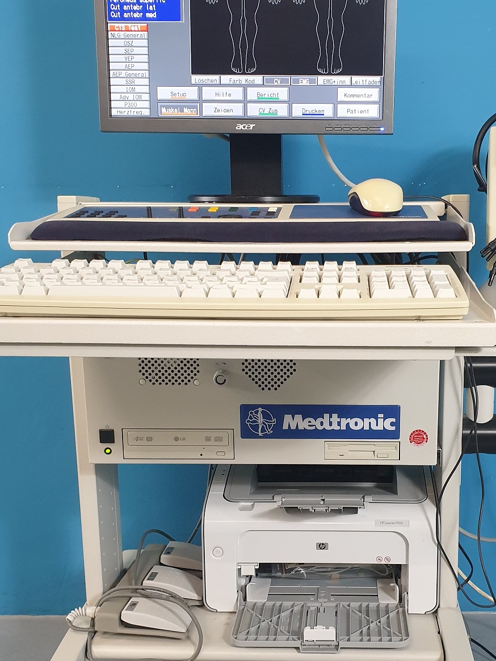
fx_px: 860
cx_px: 317
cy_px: 414
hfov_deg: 32.0
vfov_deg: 41.8
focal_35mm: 45
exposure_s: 1/33
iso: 320
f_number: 2.4
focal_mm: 4.3
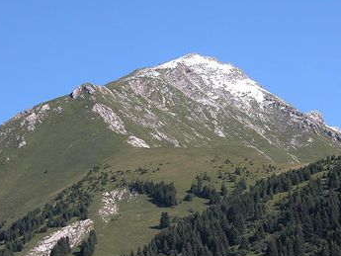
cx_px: 207
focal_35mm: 149
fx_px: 1468
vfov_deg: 10.0
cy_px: 144
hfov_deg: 13.2
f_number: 5.2
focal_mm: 27.3
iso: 100
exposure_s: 1/346
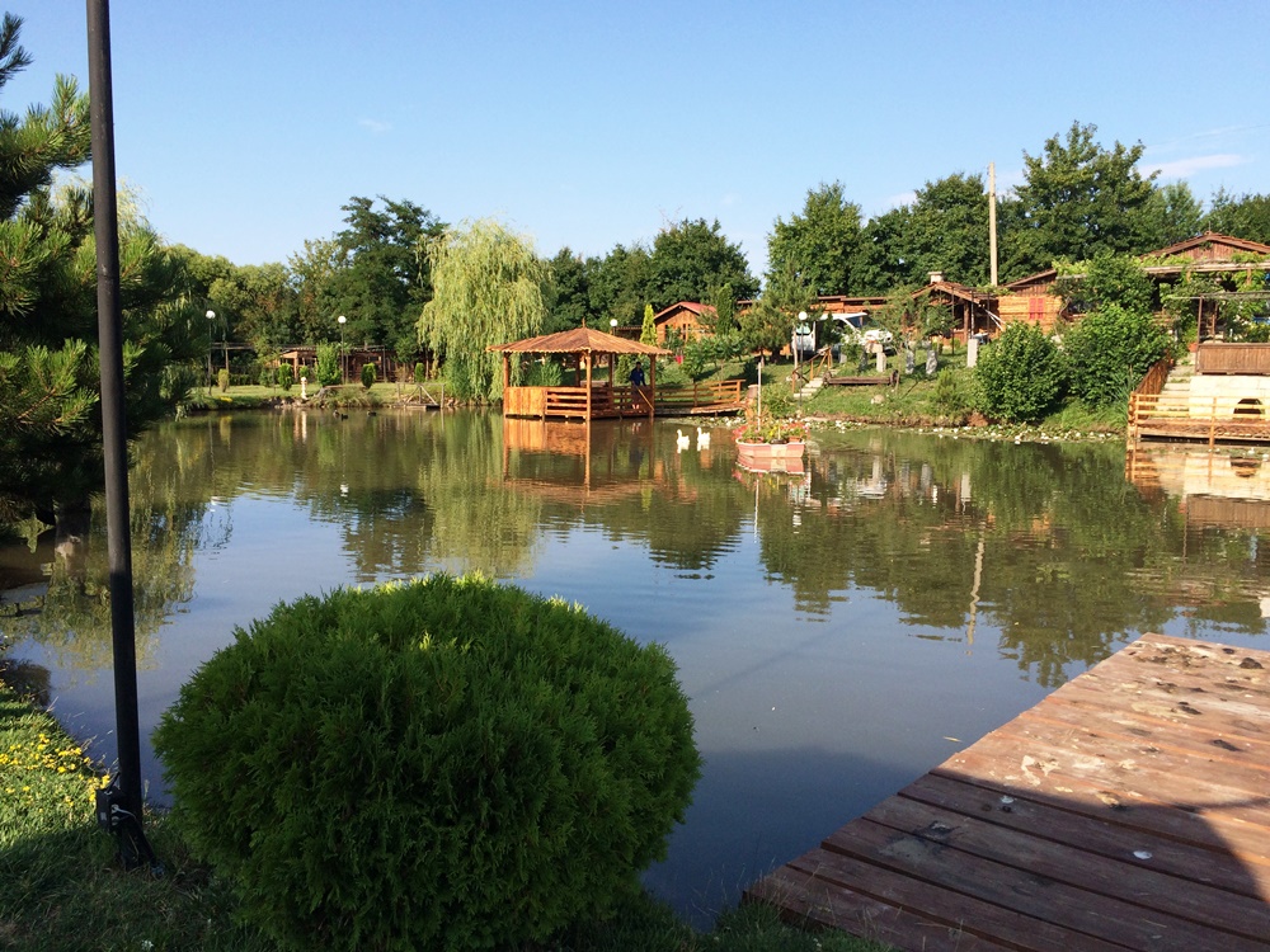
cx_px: 635
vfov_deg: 48.2
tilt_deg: -6.6
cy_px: 476
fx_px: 1064
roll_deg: -0.3
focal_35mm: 29
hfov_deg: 61.7
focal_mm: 4.15
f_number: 2.2
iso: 32
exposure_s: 1/1466
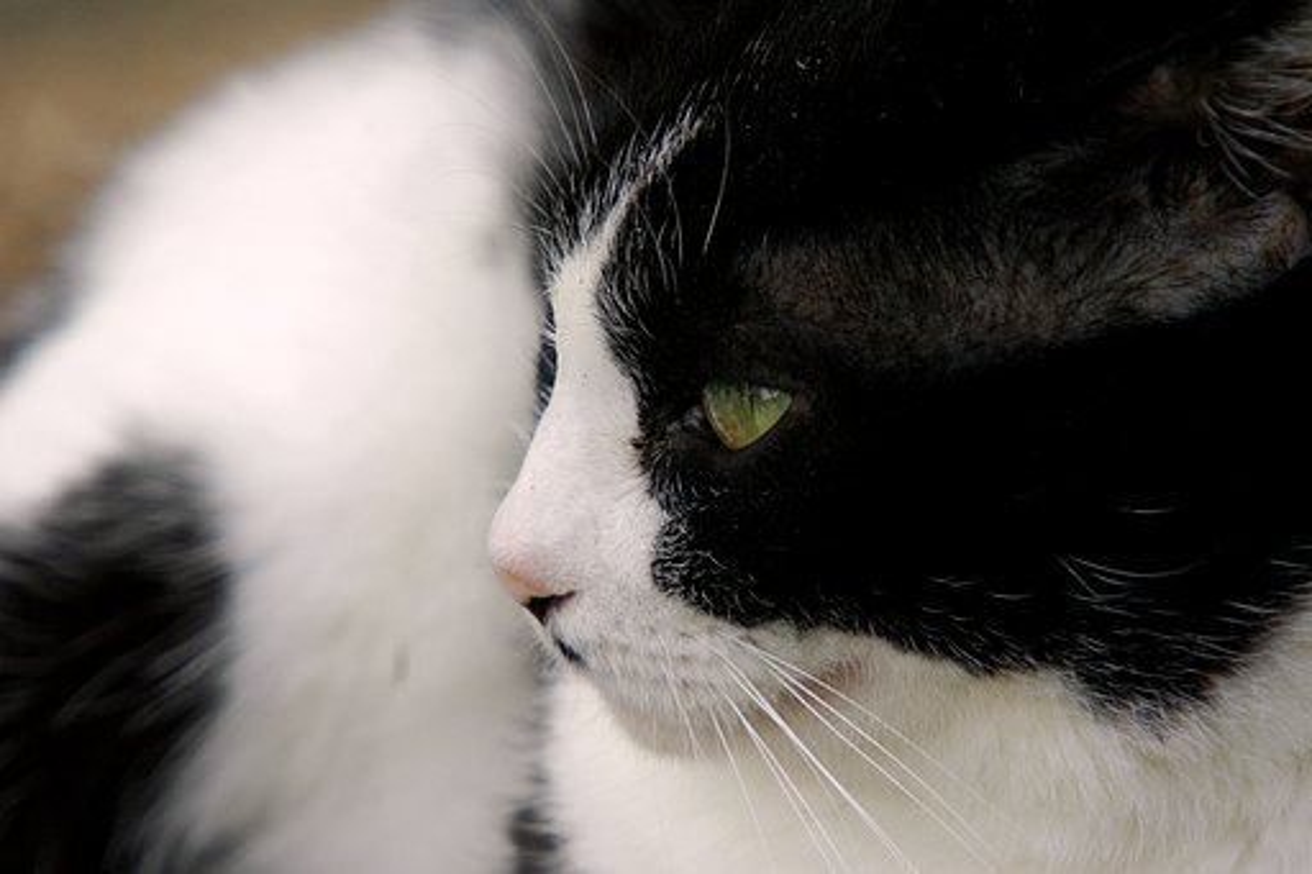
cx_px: 656
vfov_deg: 1.3
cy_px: 437
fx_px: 38252
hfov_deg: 2.0
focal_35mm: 1050
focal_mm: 700
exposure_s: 1/125
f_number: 9
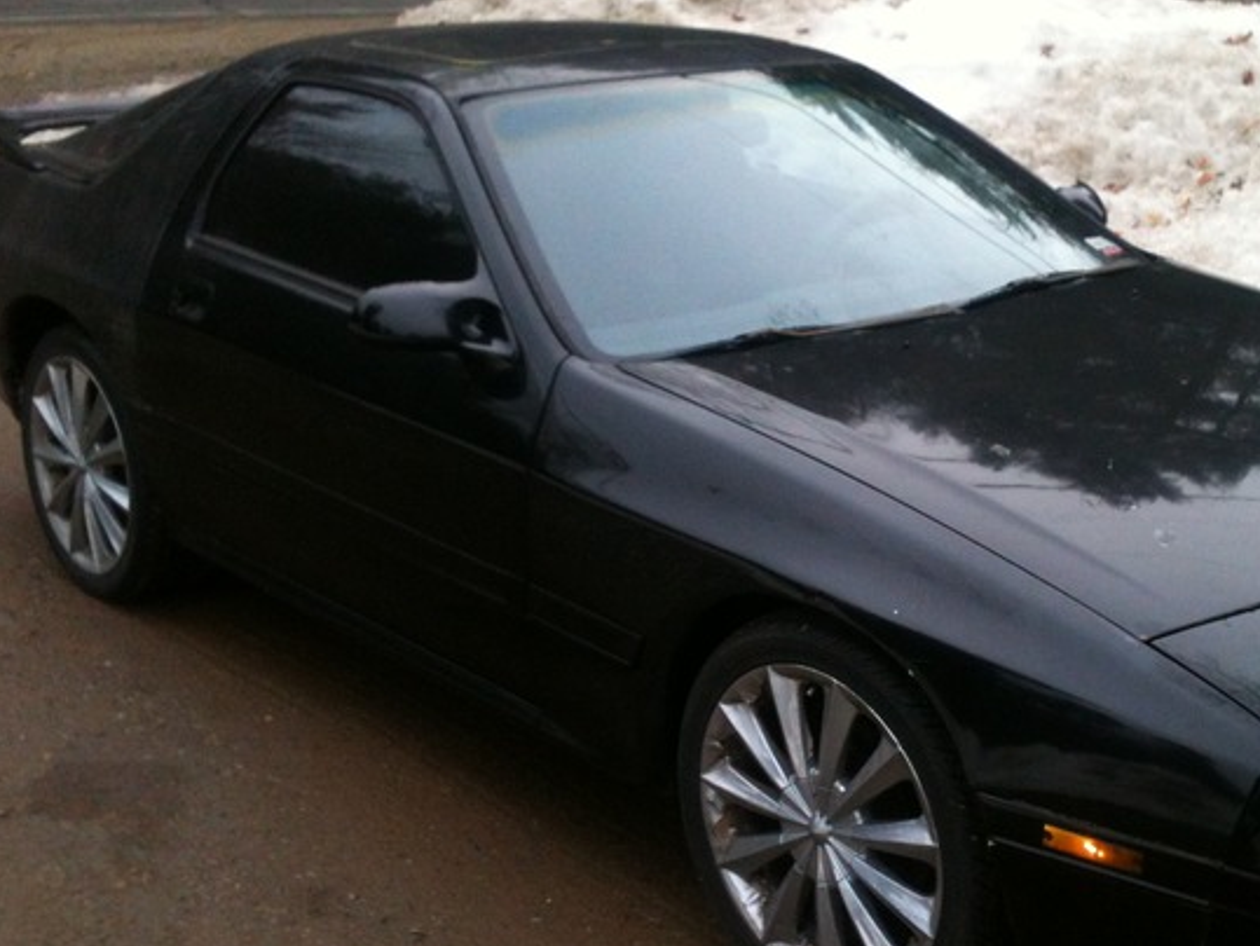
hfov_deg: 36.4
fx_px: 1894
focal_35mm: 52
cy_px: 475
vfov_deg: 28.1
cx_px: 852
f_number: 2.8
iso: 125
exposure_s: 1/120
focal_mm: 3.85
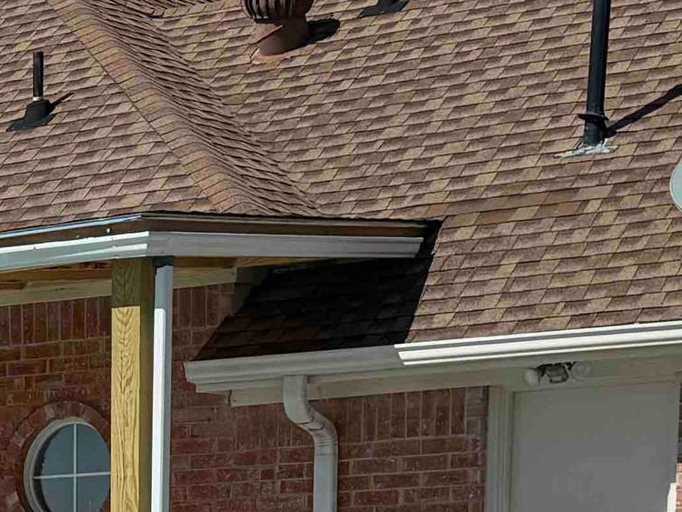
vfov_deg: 10.6
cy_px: 1015
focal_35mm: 129
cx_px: -176
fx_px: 2542
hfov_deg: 14.7
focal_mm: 6.86
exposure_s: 1/12346
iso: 100
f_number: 1.78
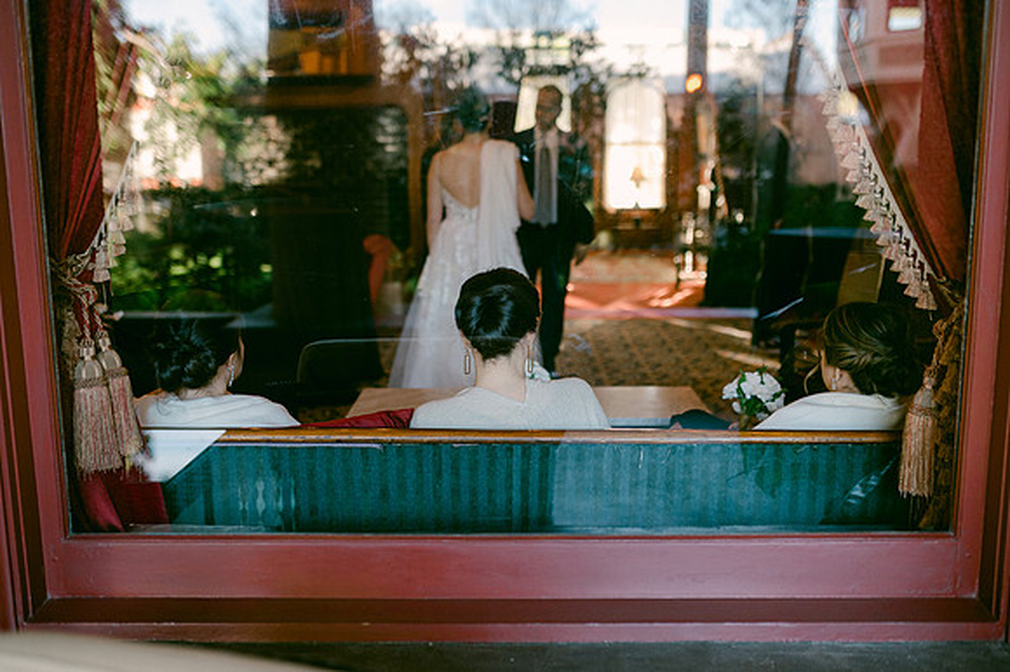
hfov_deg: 53.6
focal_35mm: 36
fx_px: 999
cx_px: 505
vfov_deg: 37.2
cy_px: 336
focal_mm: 35
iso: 1000
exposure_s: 1/400
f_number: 2
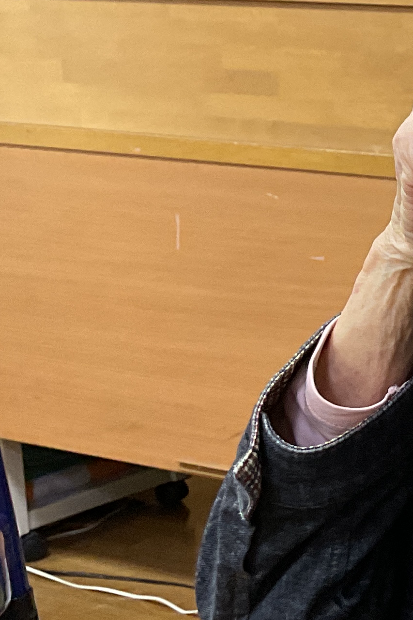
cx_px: 895
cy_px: 269
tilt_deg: -11.1
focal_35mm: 95
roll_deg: -1.3
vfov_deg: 21.4
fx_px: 1635
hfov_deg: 12.3
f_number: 1.8
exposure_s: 1/60
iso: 100
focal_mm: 3
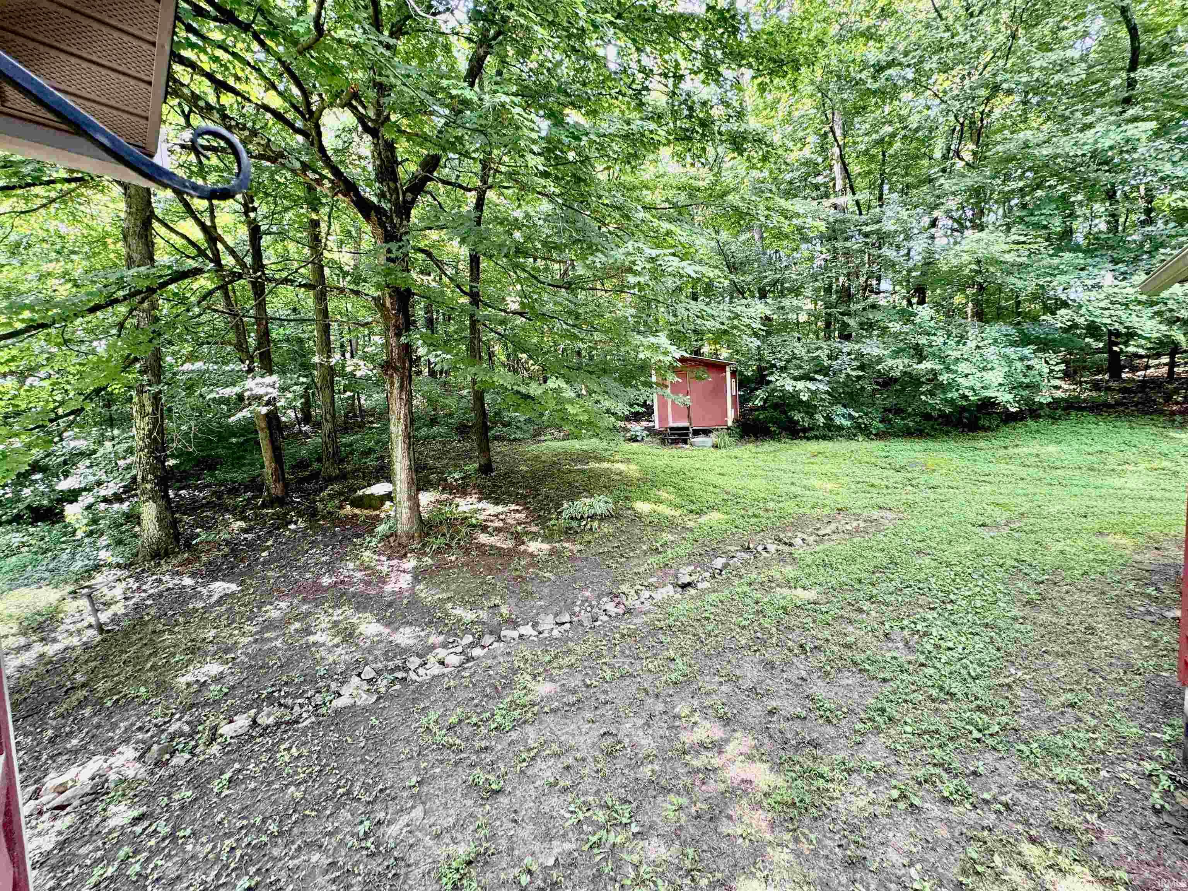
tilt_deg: -4.0
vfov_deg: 85.7
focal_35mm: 14
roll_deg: +2.0
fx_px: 480
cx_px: 594
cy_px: 446
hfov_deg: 102.1
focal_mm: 2.22
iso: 160
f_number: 2.2
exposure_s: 1/99
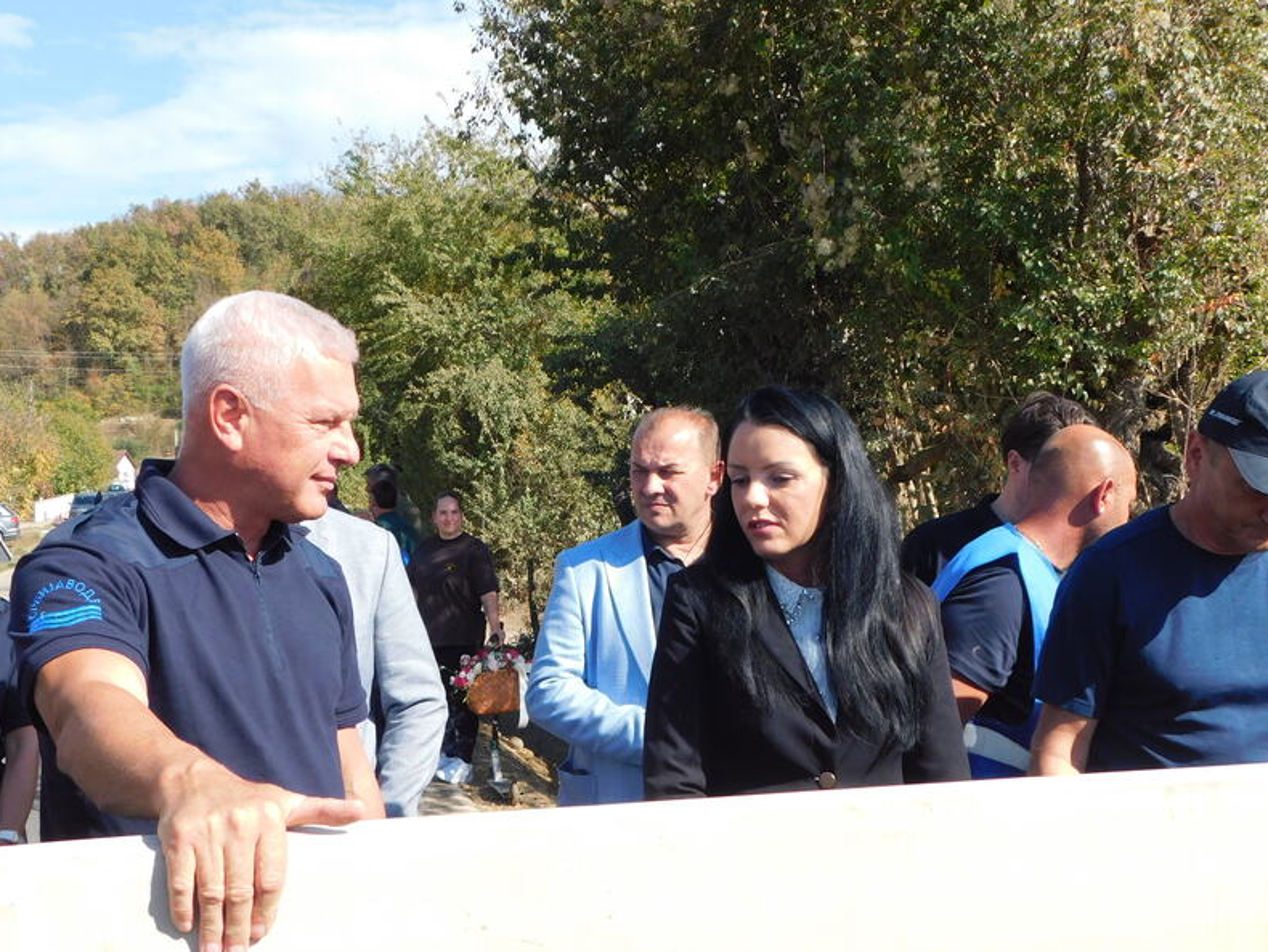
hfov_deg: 45.7
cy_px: 489
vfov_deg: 35.2
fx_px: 1502
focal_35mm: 41
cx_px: 576
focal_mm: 6.3
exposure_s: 1/800
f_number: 3.5
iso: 125
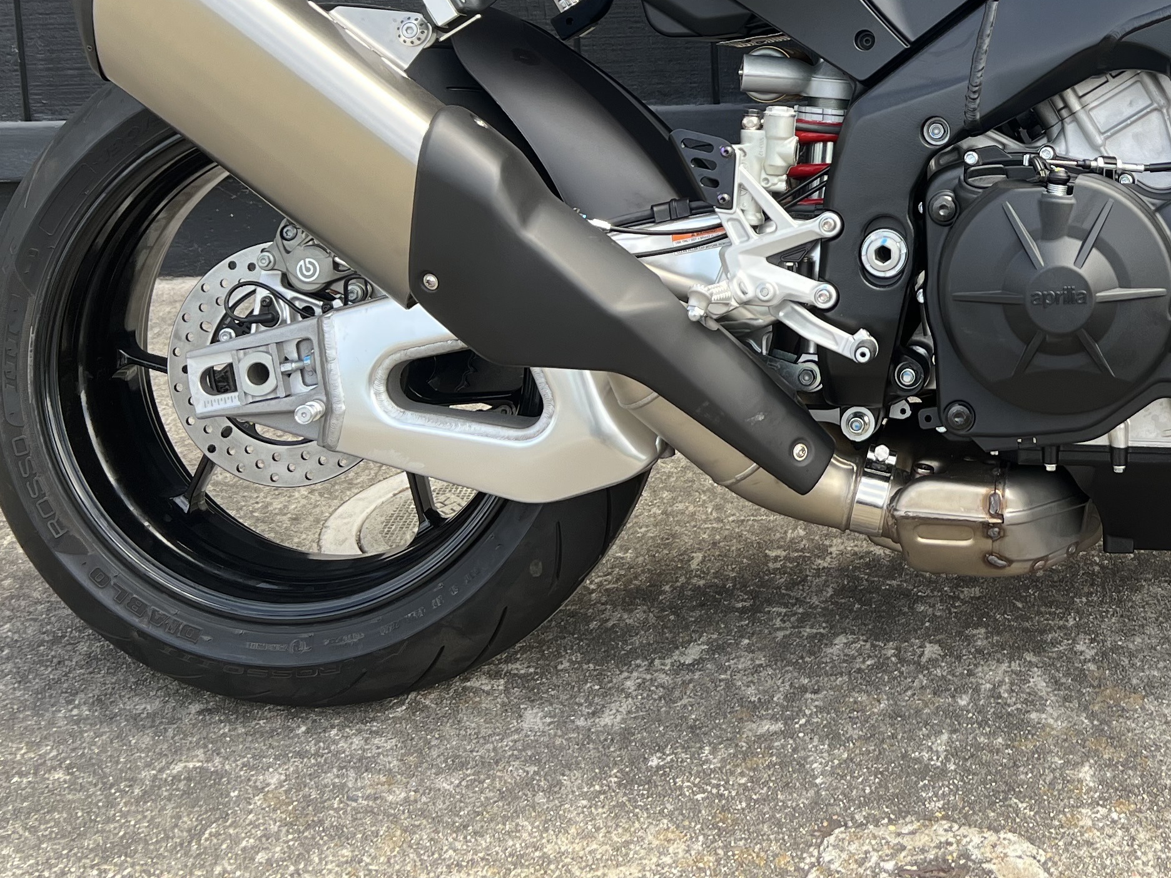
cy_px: -13
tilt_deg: -8.8
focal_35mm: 56
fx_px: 1894
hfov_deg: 32.9
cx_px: 1020
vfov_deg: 24.8
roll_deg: +1.3
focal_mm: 5.7
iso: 50
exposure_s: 1/718
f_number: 1.5
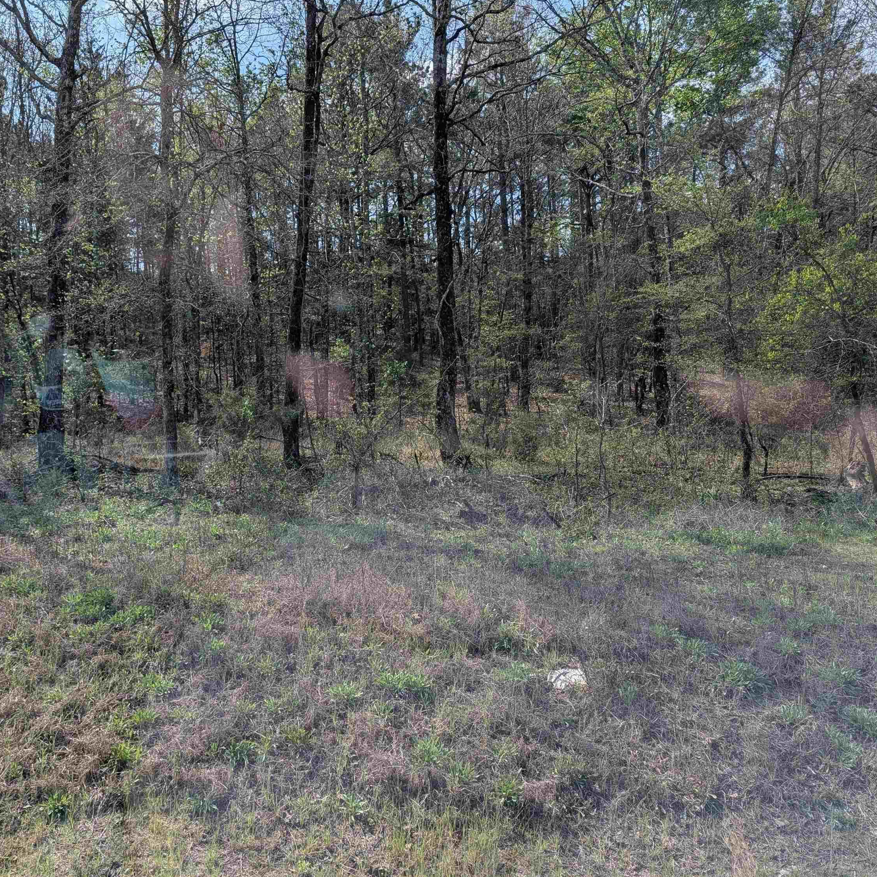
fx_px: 831
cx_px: 309
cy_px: 430
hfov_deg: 54.7
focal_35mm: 29
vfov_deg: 55.6
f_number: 1.68
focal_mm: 6.9
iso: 12
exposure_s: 1/552
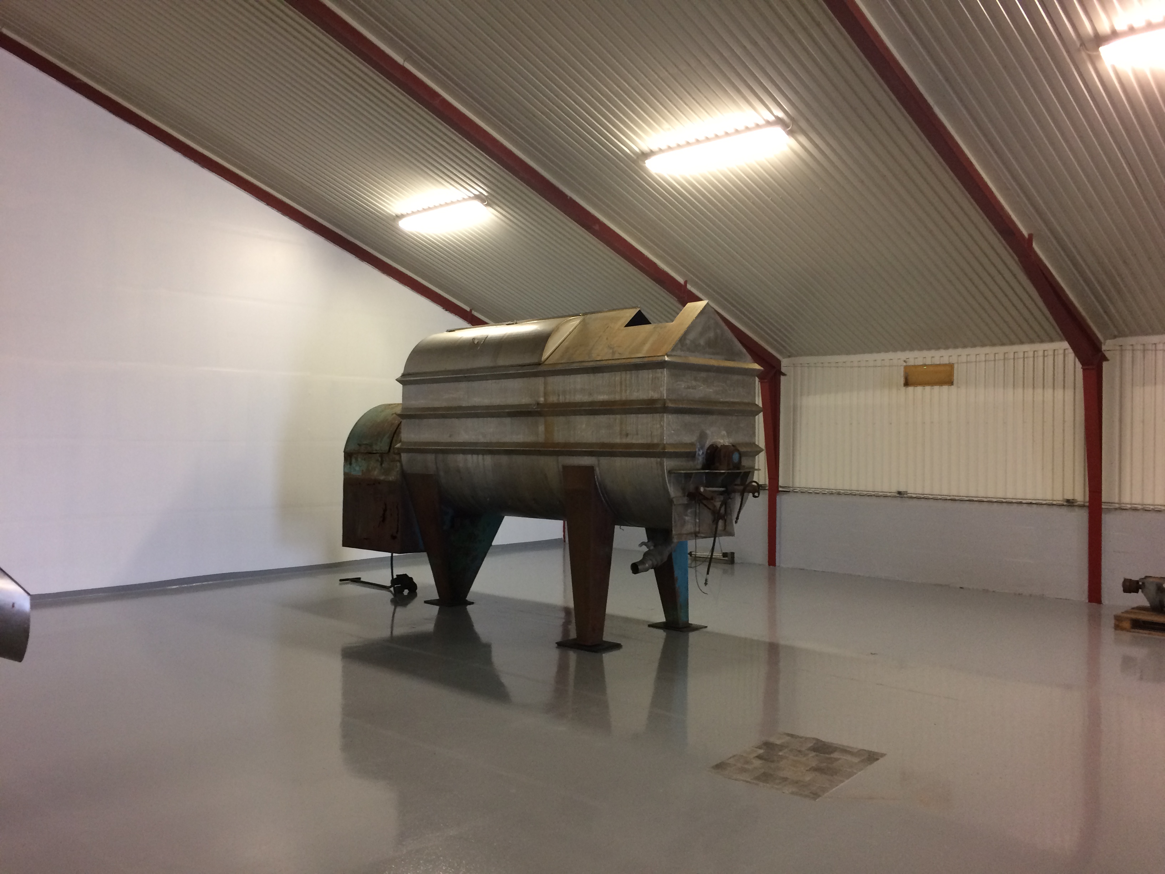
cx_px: 582
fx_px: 976
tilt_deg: -1.4
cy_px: 437
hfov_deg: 61.7
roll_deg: +0.8
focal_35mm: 29
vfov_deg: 48.2
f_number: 2.2
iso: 160
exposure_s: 1/33
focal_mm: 4.15
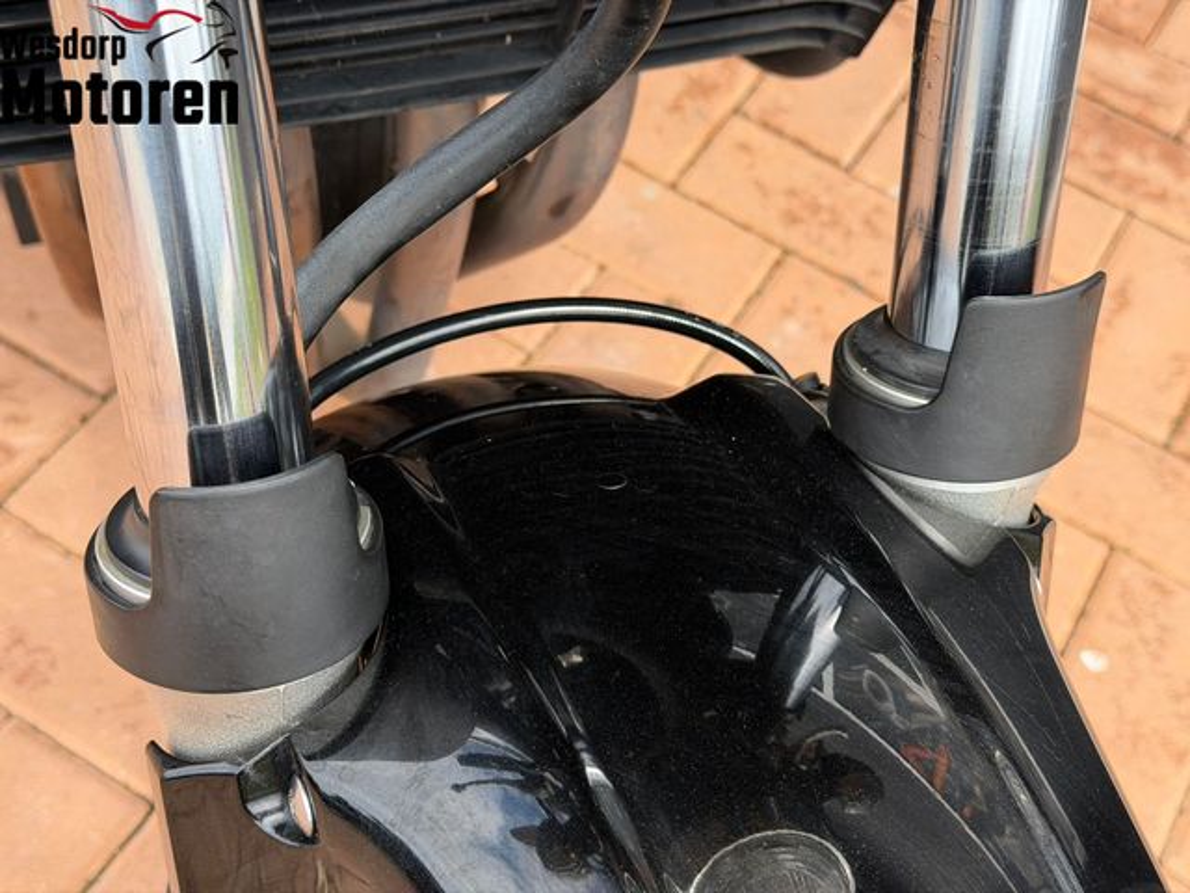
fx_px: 1650
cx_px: 595
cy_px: 446
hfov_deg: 39.7
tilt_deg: -51.5
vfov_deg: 30.3
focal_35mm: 48
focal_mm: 6.76
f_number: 1.78
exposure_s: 1/1513
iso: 100
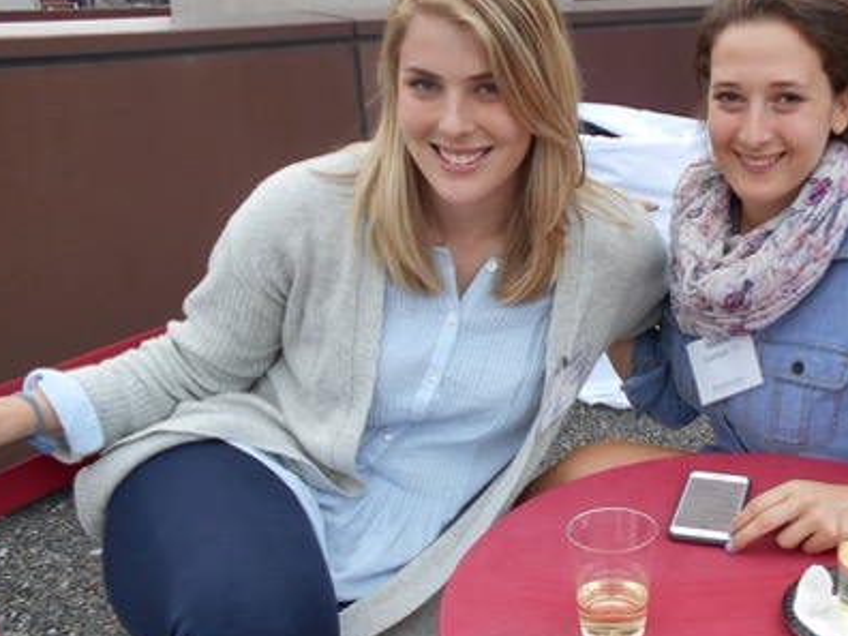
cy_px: 377
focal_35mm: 42
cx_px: 627
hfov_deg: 43.5
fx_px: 1029
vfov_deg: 34.3
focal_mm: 4.6
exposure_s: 1/30
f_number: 3.2
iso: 100
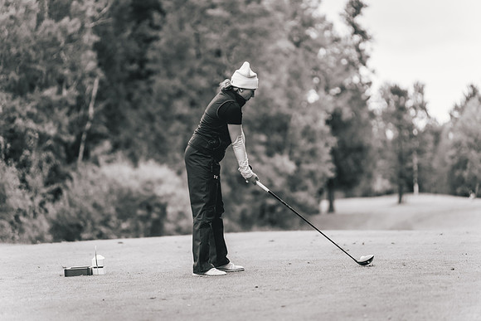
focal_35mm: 150
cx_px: 240
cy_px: 160
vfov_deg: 9.2
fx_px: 2005
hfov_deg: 13.7
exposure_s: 1/3200
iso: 800
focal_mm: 150
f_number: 2.8
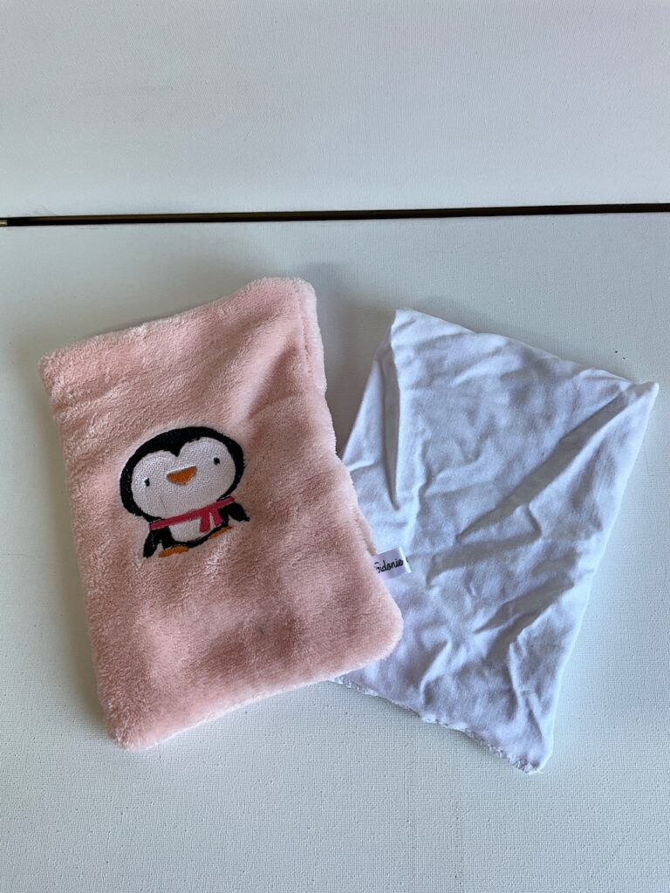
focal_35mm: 29
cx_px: 335
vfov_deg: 61.7
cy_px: 446
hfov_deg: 48.2
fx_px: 748
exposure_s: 1/100
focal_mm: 3
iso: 20
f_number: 1.8
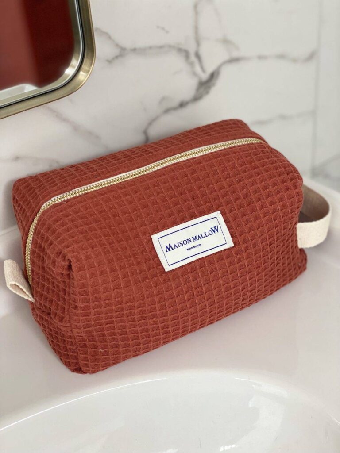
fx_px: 681
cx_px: 170
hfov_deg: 28.0
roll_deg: +4.0
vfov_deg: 36.8
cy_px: 226
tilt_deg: -32.9
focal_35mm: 52
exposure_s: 1/122
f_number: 2
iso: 160
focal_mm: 6
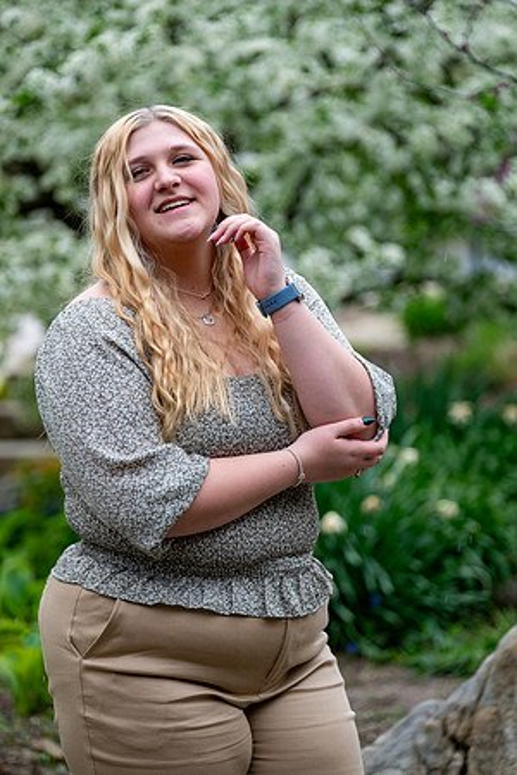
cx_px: 258
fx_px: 3425
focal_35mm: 159
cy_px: 388
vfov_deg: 12.9
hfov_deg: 8.6
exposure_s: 1/500
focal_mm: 106
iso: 250
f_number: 2.8
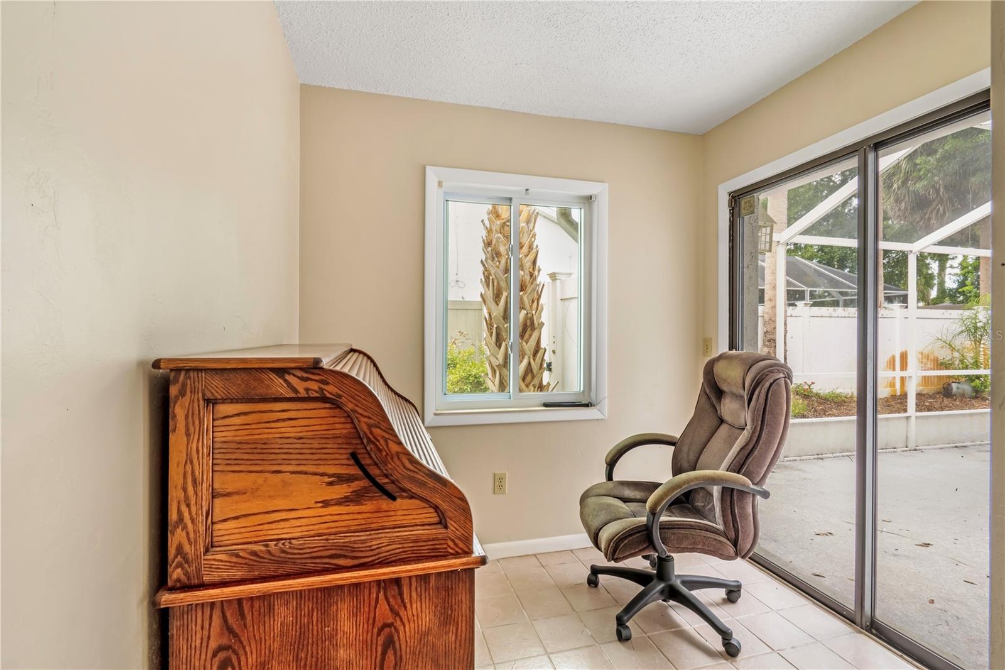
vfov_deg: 72.0
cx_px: 502
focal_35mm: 16
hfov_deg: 95.0
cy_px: 335
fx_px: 461
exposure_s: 1/200
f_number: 9
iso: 250
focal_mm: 11
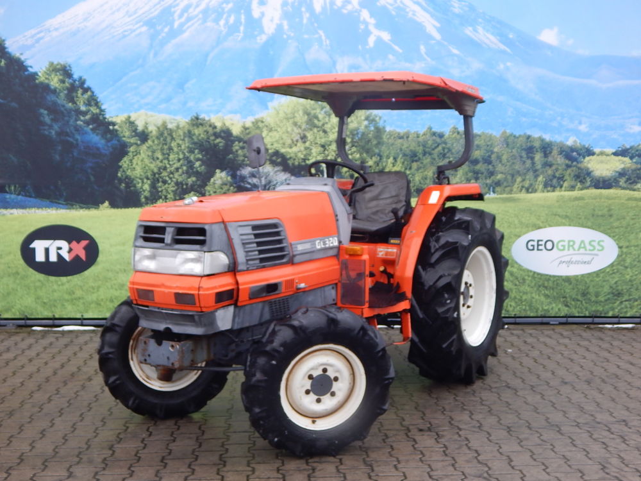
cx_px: 320
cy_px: 240
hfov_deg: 43.9
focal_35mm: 43
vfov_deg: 33.6
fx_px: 796
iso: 125
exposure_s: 1/60
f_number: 3.6
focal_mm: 7.7
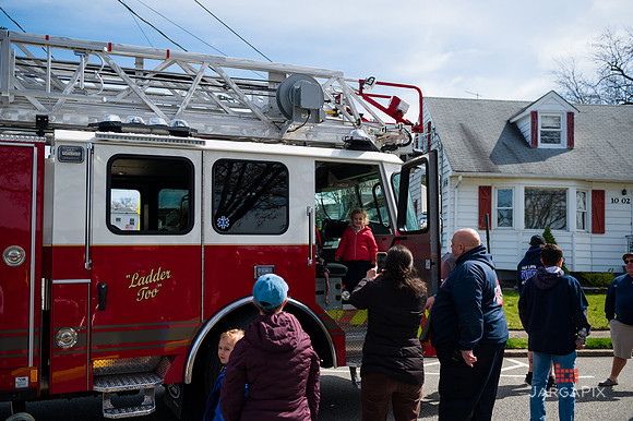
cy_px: 210
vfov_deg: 37.8
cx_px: 316
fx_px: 615
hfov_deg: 54.5
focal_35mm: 35
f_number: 4
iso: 200
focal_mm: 35
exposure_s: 1/3200
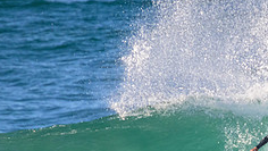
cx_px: 279
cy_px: 170
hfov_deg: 1.1
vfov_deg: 0.6
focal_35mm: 2056
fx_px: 14617
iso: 1400
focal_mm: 800
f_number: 11
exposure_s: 1/1250
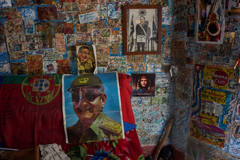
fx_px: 233
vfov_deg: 37.8
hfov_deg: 54.4
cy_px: 80
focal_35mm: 35
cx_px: 120
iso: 1000
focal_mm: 35
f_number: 5.6
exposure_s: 1/80
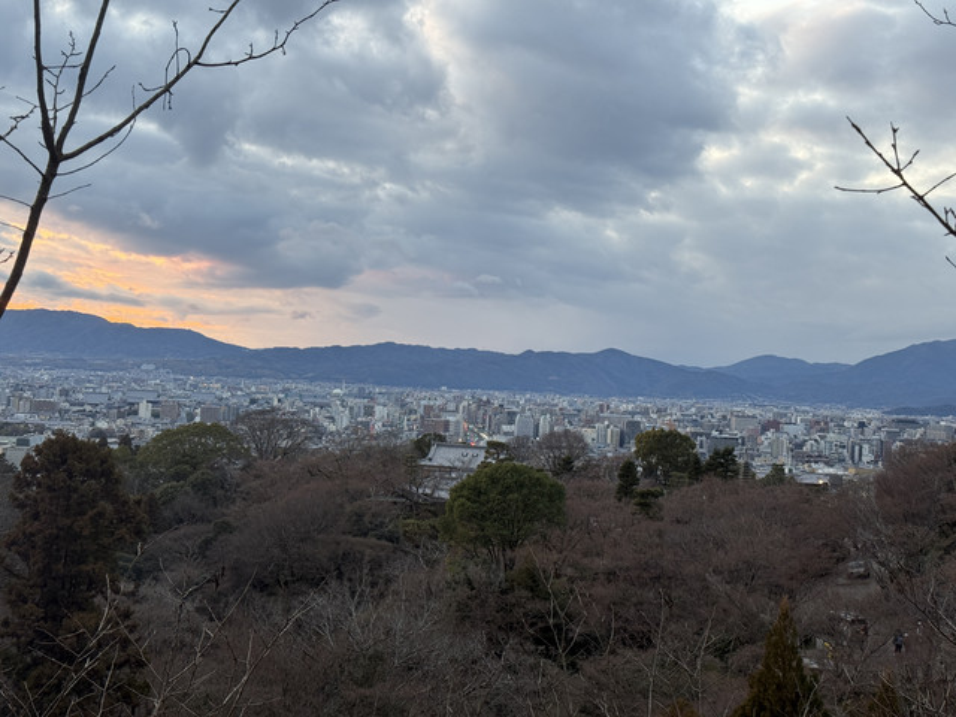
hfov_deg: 39.7
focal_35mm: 48
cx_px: 478
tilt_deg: +0.5
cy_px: 358
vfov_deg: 30.3
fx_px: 1326
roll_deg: -2.9
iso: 80
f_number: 1.78
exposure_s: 1/121
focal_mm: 6.76
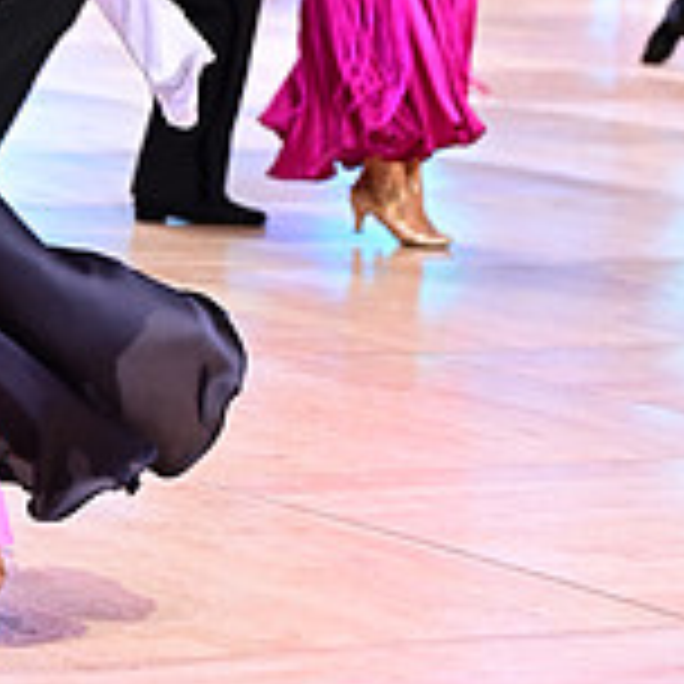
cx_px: -162
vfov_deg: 7.6
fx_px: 5075
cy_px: -184
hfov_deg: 7.6
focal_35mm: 227
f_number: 2.8
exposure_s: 1/320
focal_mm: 70
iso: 1250
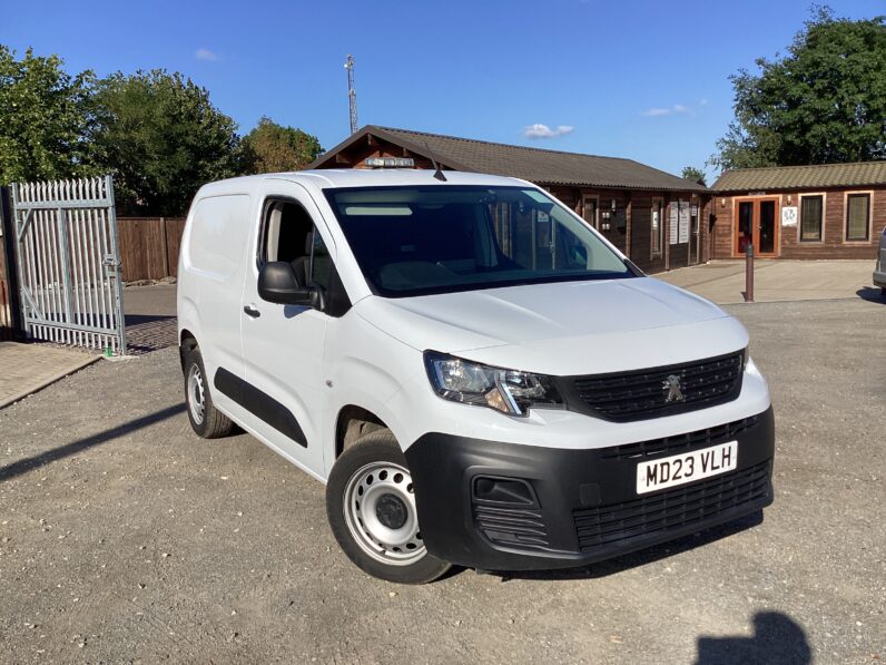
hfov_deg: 58.4
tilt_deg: -7.9
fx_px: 793
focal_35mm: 31
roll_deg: +1.2
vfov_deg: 45.4
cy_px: 332
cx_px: 443
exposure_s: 1/2262
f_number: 2.4
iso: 25
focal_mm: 3.3
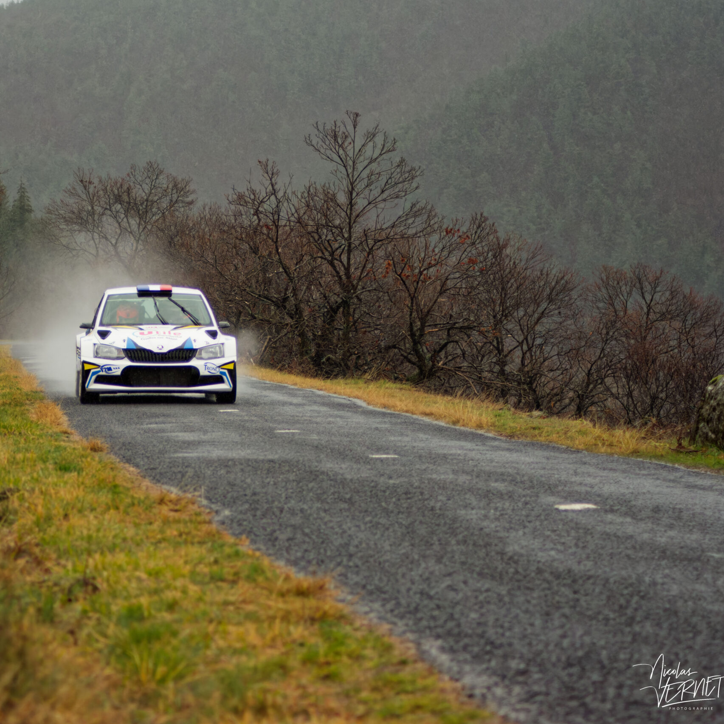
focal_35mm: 134
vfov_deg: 13.0
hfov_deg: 13.0
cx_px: 204
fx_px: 3171
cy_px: 362
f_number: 4
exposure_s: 1/2500
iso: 2200
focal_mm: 70
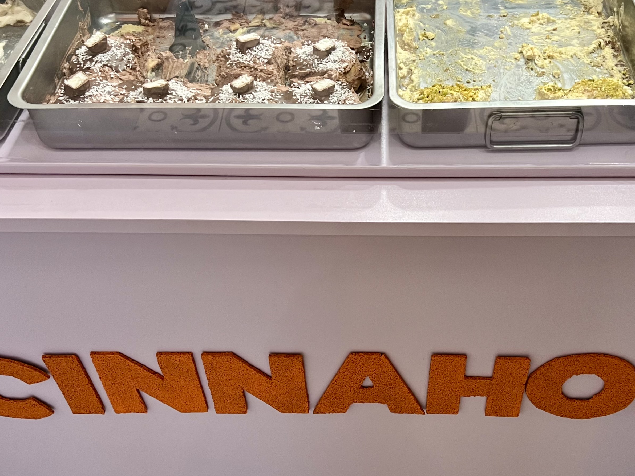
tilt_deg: -49.1
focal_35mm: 43
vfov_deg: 33.4
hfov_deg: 43.5
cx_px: 392
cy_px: 306
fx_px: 789
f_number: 1.5
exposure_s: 1/50
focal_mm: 5.7
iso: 125
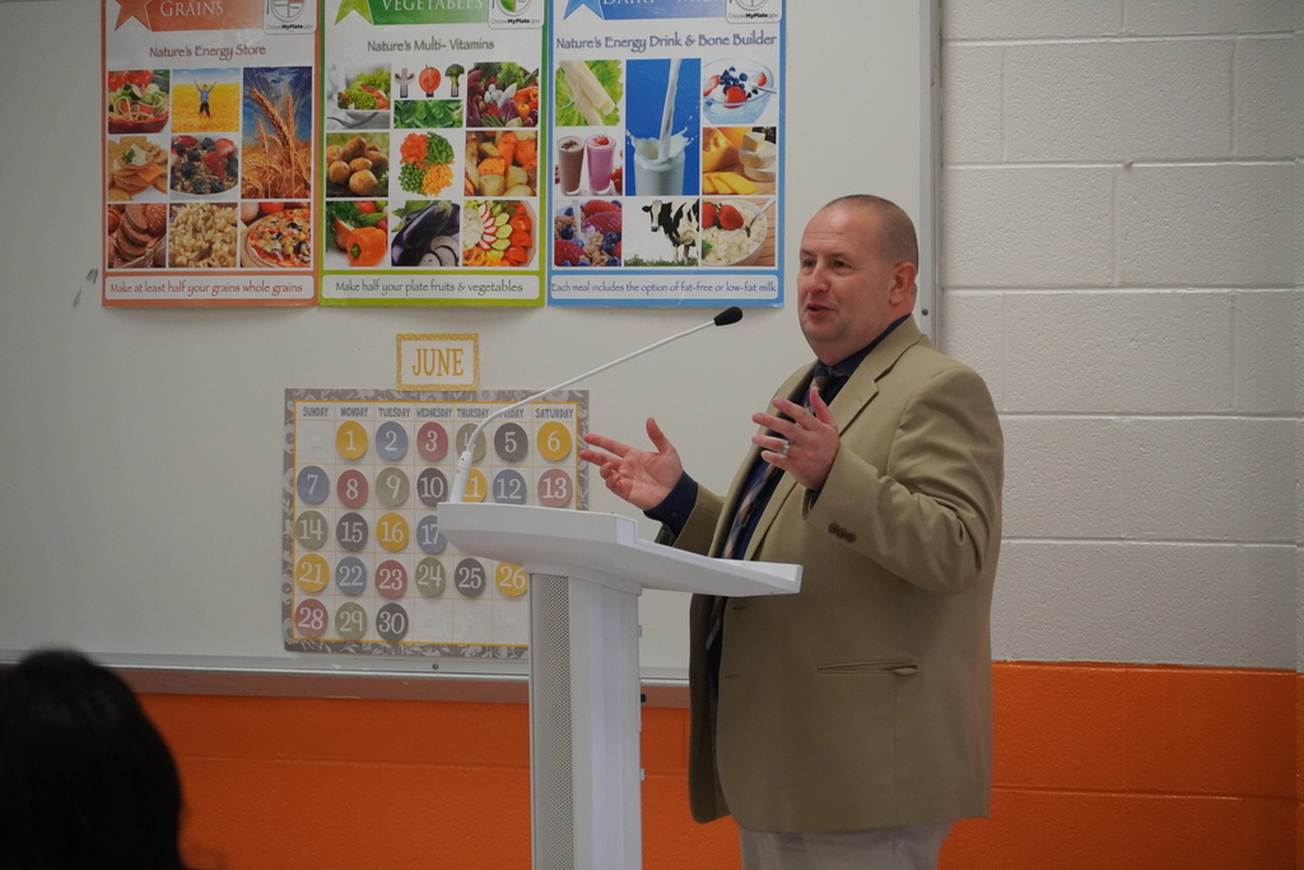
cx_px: 652
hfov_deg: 12.1
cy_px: 435
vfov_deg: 8.1
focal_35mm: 170
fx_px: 6140
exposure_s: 1/200
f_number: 5.6
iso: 3200
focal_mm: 113
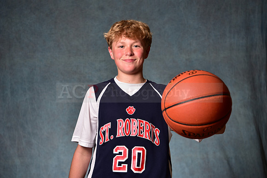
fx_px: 519
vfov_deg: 19.5
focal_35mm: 70
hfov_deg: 28.8
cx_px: 134
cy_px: 89
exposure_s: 1/200
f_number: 5
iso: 100
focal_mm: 70
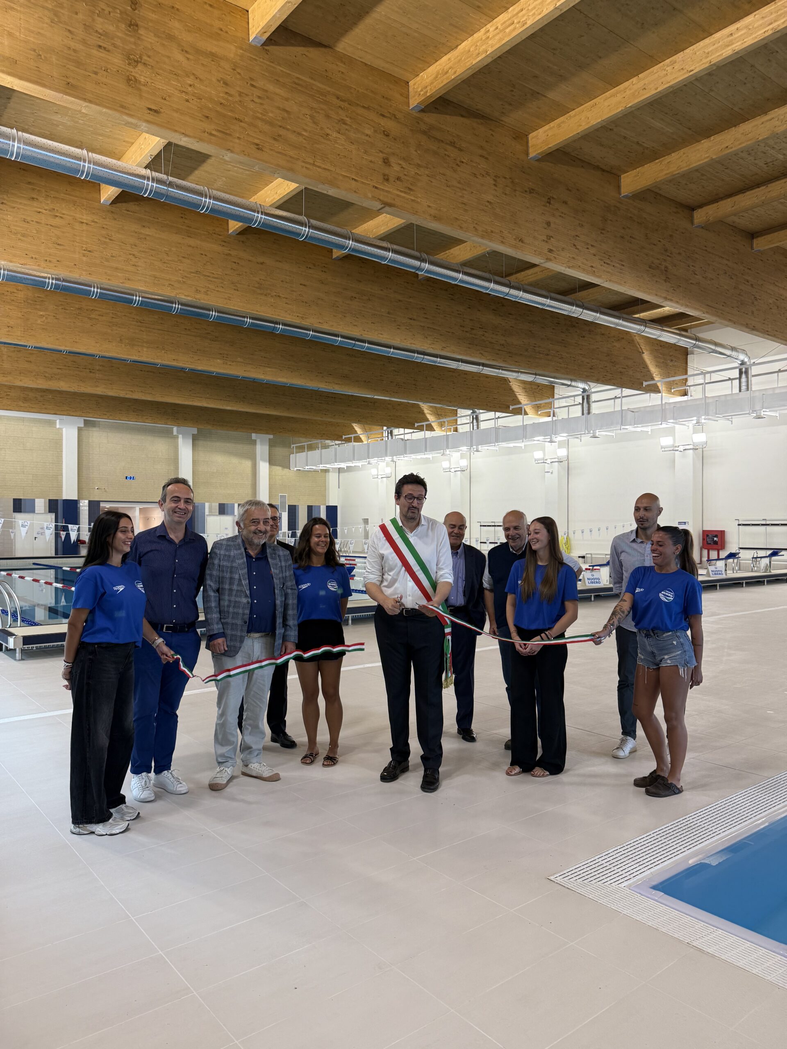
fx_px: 728
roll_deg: -0.2
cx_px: 394
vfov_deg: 71.6
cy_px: 524
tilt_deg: +0.2
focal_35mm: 24
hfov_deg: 56.8
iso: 160
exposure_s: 1/233
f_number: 1.78
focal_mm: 6.76
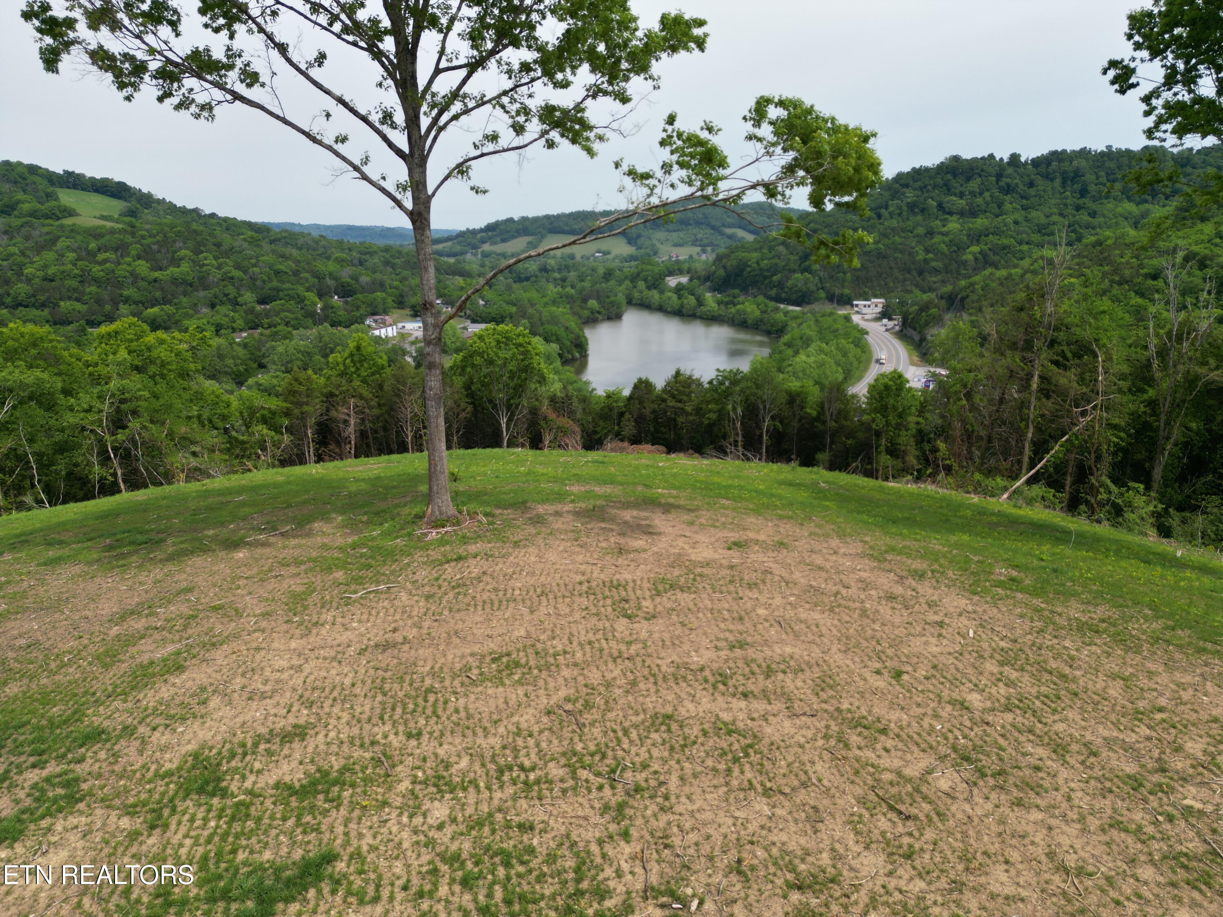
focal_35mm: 24
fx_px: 848
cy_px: 458
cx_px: 612
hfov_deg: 71.6
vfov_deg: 56.8
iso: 140
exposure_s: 1/4000
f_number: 1.7
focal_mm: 6.72
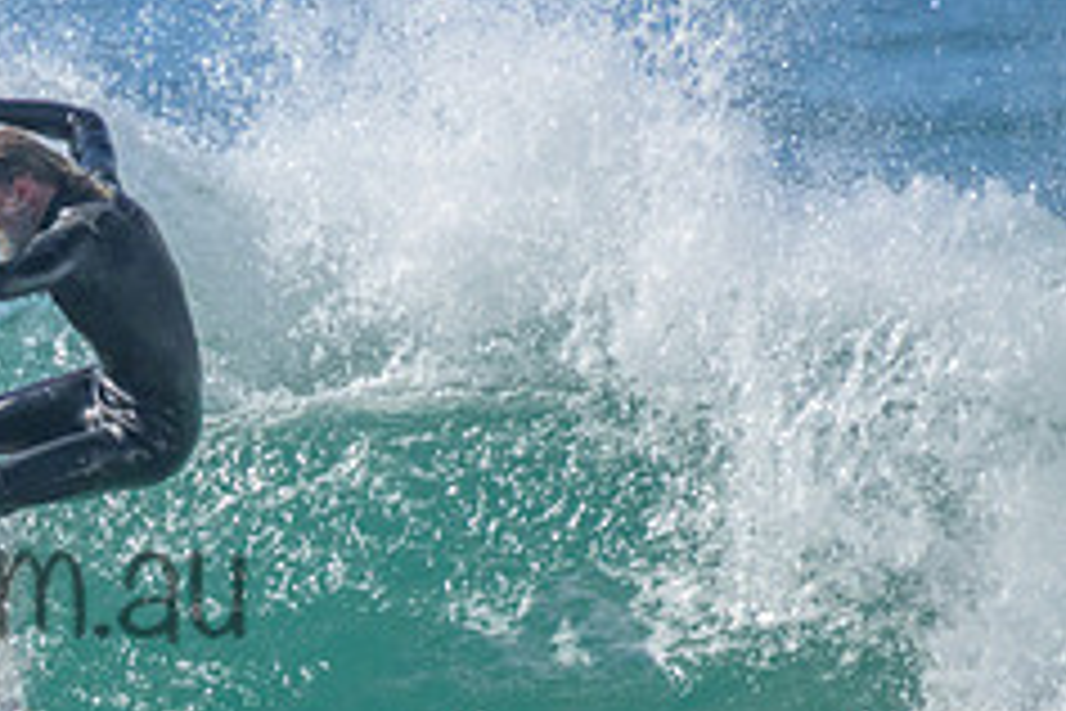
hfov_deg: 1.1
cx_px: -229
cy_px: 533
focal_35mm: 1954
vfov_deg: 0.7
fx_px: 57856
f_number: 11
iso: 2000
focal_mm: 800
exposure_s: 1/1600
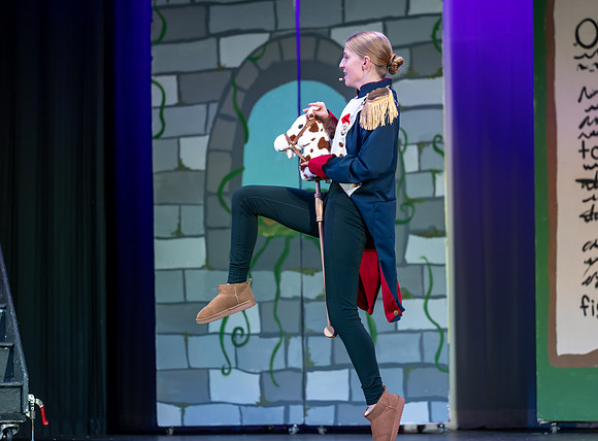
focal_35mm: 139
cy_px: 215
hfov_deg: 14.3
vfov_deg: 10.6
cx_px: 317
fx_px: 2389
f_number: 2.8
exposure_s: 1/250
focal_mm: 125
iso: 400
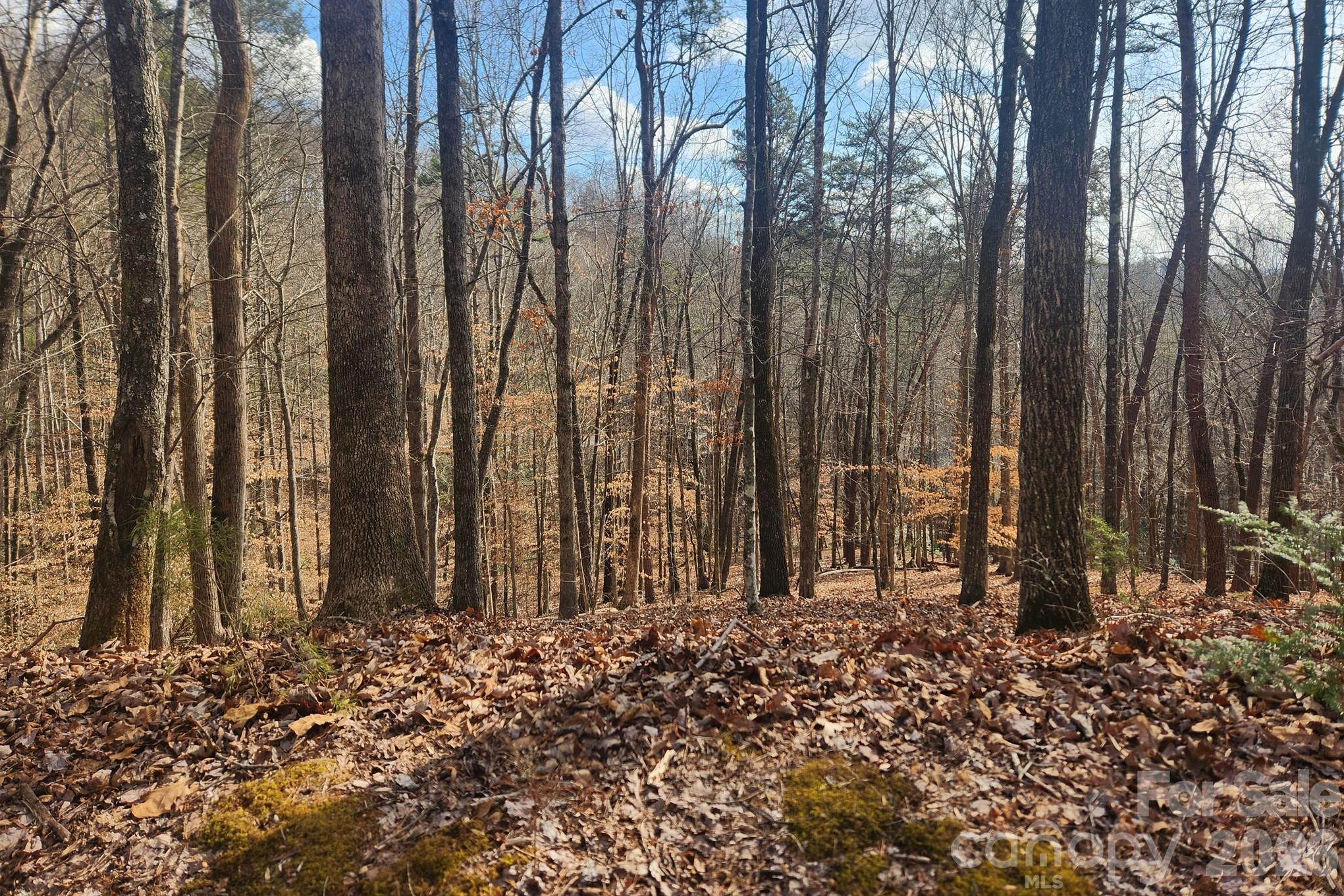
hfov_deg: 73.7
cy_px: 394
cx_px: 673
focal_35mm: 24
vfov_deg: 53.0
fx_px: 896
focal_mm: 5.4
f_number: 1.8
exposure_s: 1/809
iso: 20
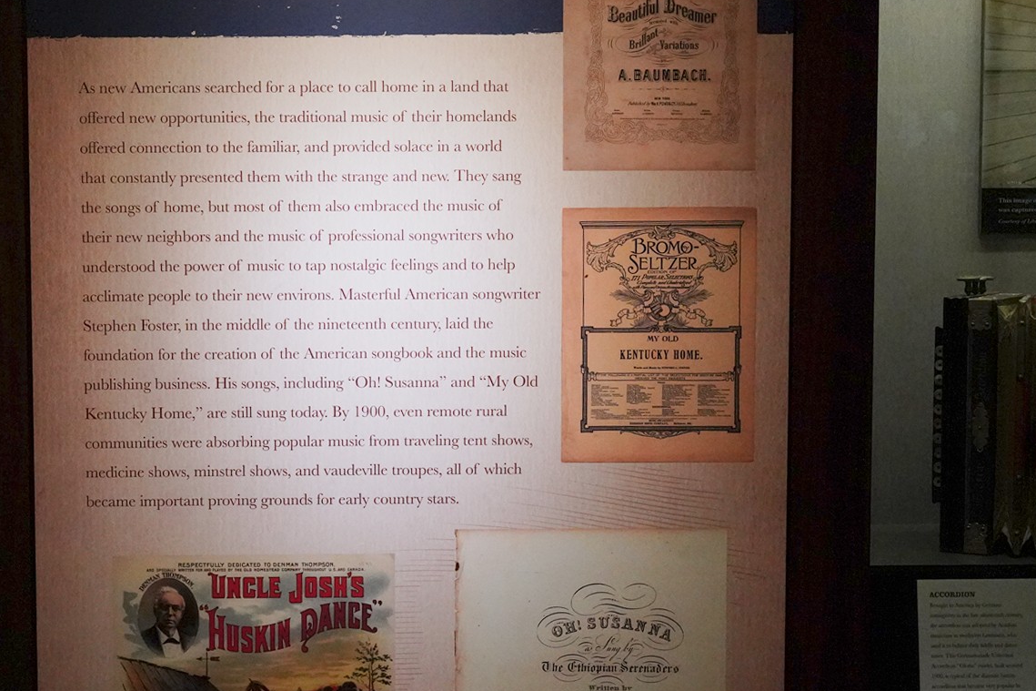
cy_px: 347
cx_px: 378
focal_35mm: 65
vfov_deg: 20.9
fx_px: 1870
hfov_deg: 30.8
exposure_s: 1/100
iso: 10000
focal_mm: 37
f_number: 10
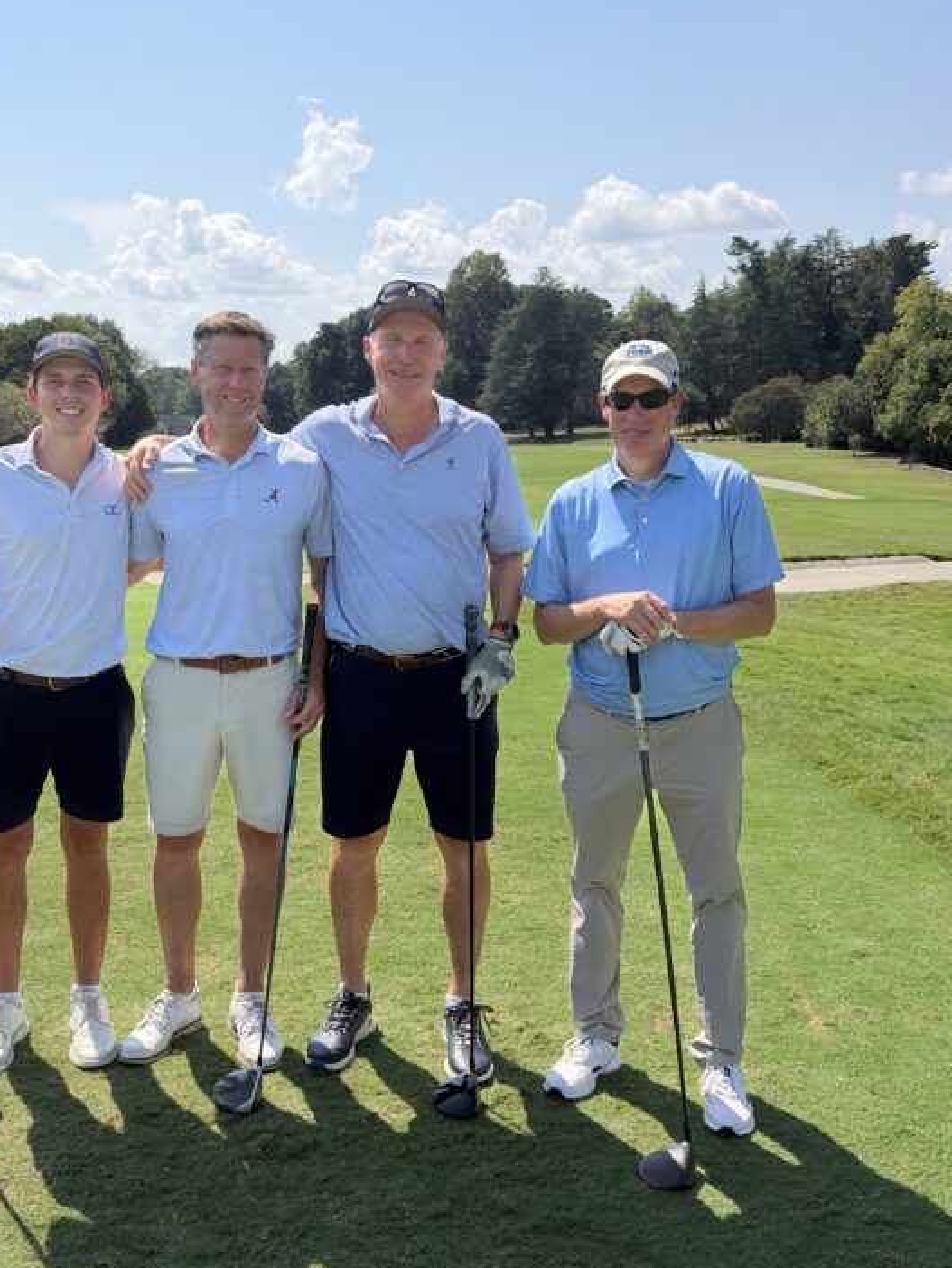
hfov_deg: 40.5
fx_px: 1283
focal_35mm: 35
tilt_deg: -7.6
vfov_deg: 52.6
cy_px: 616
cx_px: 359
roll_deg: -0.9
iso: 64
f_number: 1.8
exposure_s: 1/4878
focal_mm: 6.93
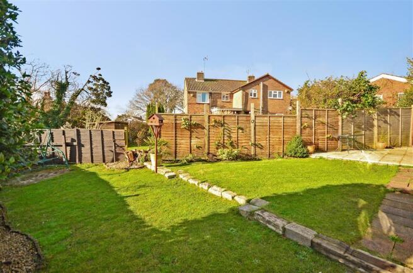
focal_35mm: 15
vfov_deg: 77.0
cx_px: 206
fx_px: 172
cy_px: 136
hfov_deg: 100.5
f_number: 4
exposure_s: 1/320
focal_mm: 10
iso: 200
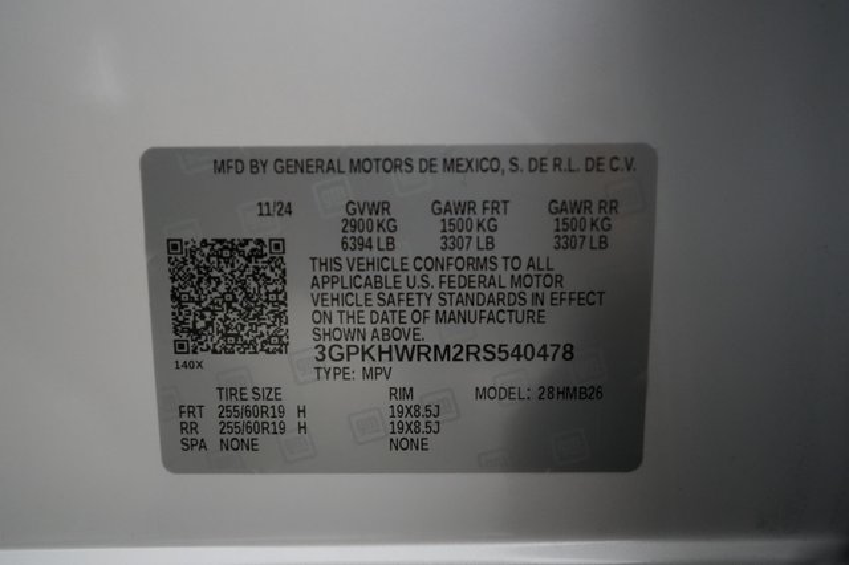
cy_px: 282
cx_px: 424
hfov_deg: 67.4
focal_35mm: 27
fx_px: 636
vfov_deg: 47.9
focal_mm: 27
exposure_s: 1/160
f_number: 2.8
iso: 6400
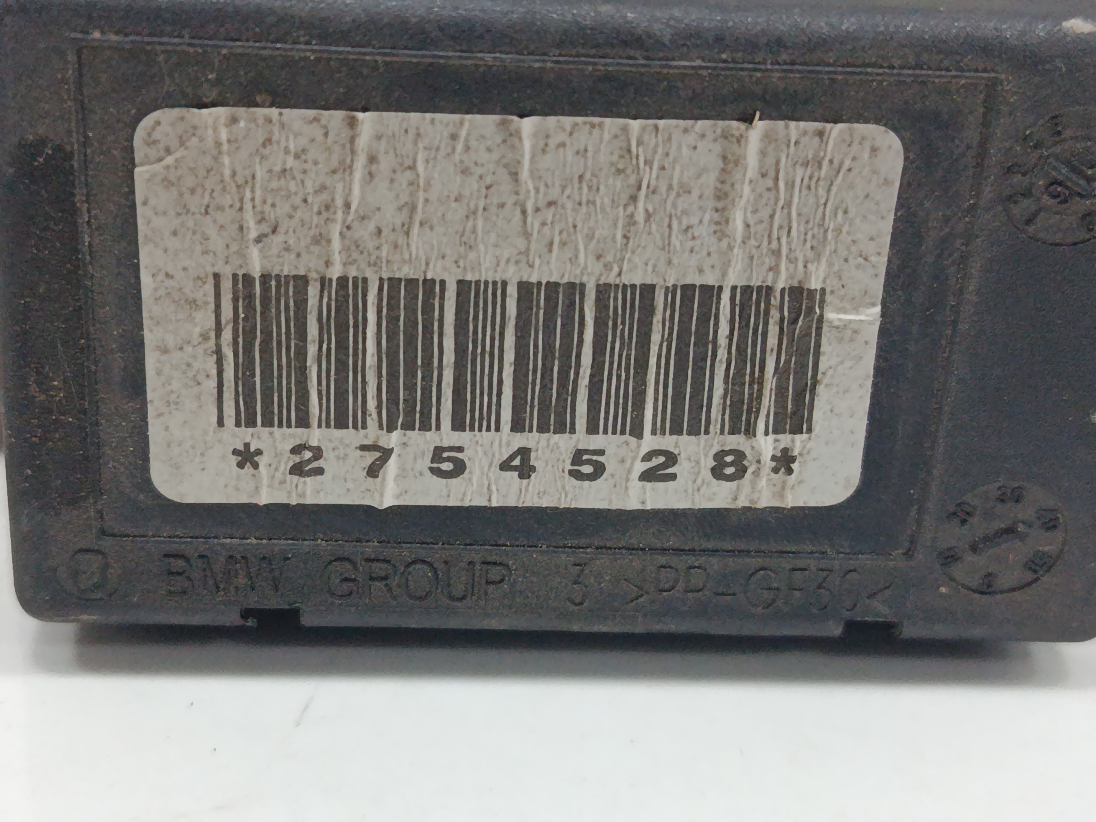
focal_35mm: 60
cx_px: 548
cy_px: 411
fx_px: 1900
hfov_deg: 32.2
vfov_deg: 24.4
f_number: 1.7
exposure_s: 1/50
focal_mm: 5.24
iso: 1094
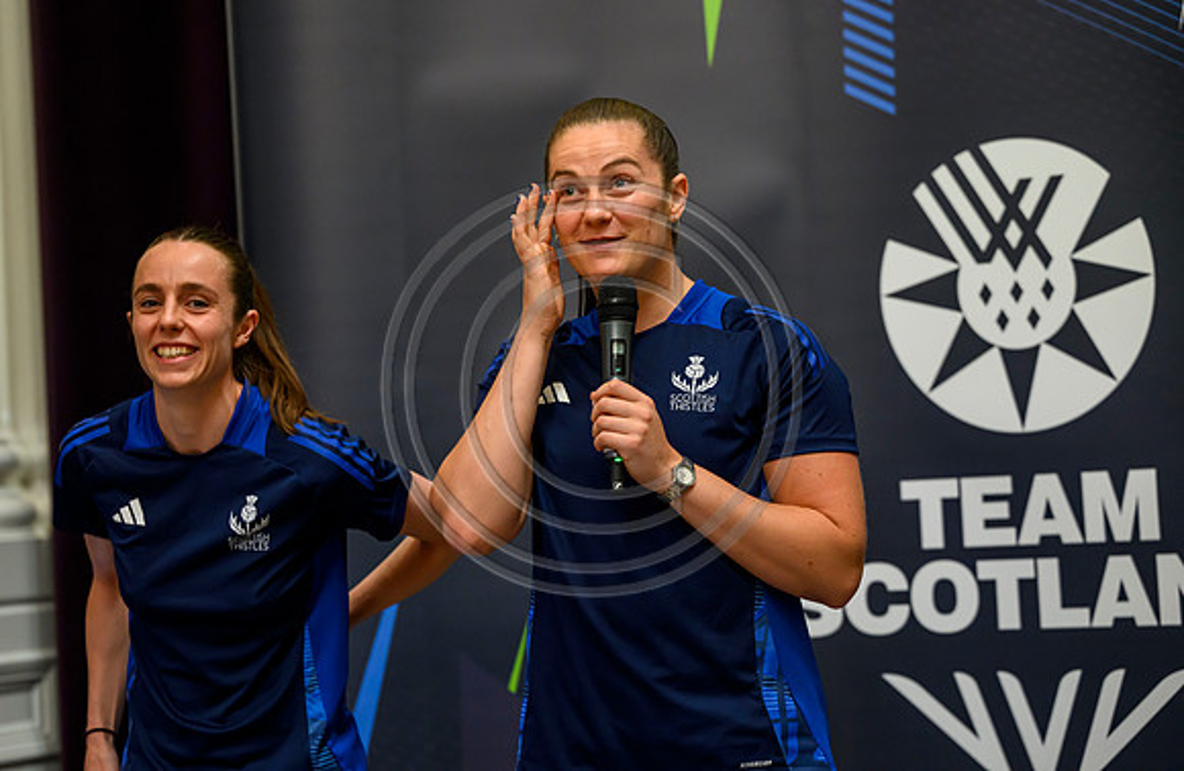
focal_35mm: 101
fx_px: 3297
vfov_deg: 13.3
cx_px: 572
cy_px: 364
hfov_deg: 20.4
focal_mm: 97
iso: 4000
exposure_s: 1/400
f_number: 3.5
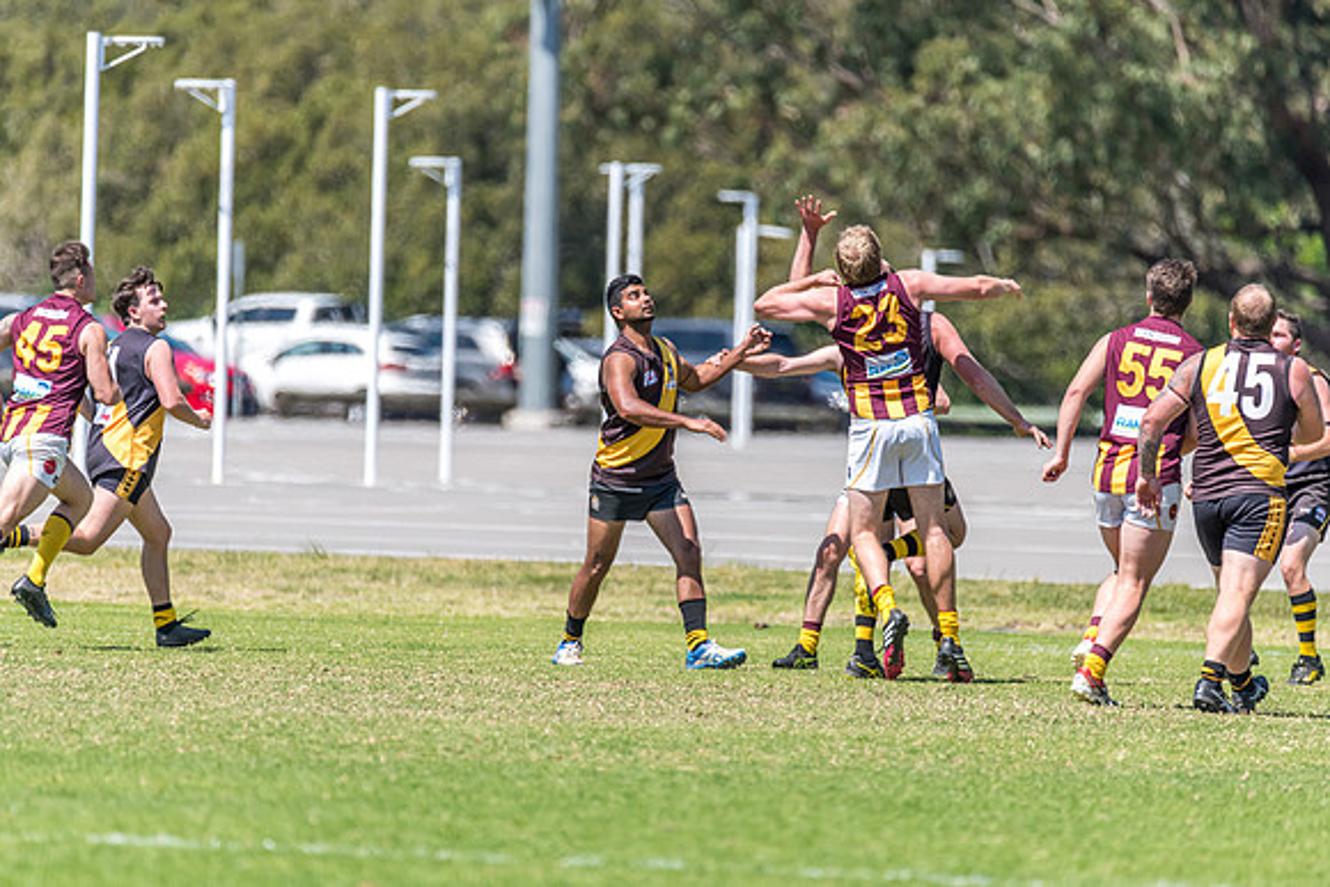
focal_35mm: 600
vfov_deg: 2.3
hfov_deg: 3.4
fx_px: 22171
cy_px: 444
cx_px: 665
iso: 800
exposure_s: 1/3200
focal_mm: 600
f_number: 6.3
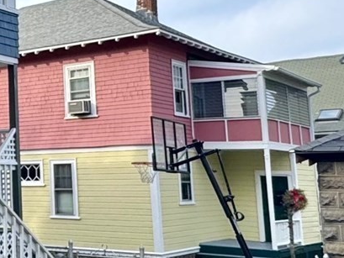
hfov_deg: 23.8
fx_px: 696
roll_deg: +0.1
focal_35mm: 70
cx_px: -124
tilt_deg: +8.9
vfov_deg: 21.0
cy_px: 98
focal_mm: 2.22
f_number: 2.2
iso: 40
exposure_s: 1/610
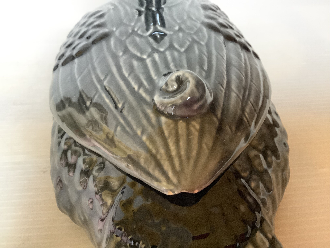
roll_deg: +0.4
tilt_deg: -41.6
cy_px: 124
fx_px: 296
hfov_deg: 58.4
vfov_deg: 45.4
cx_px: 165
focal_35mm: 31
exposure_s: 1/25
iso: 800
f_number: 2.4
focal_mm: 3.3
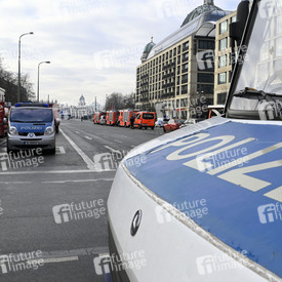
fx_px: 359
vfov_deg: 42.8
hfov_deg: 42.1
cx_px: 195
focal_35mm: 39
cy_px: 134
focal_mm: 28
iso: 2000
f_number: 14
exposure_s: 1/640
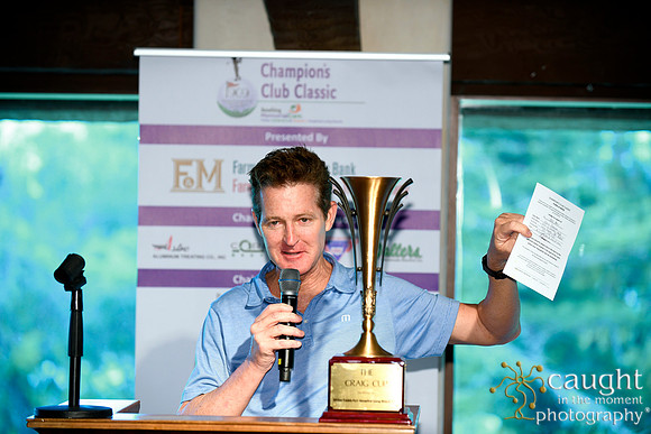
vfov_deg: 11.4
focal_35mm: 120
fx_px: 2170
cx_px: 326
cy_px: 217
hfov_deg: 17.1
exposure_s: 1/200
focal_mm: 120
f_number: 3.5
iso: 640
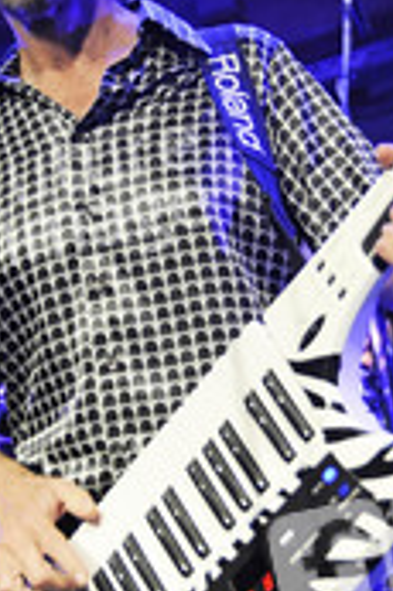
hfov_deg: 13.4
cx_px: 135
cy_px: 379
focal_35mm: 102
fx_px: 1673
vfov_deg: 20.0
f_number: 2.8
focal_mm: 44
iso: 1600
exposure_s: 1/125
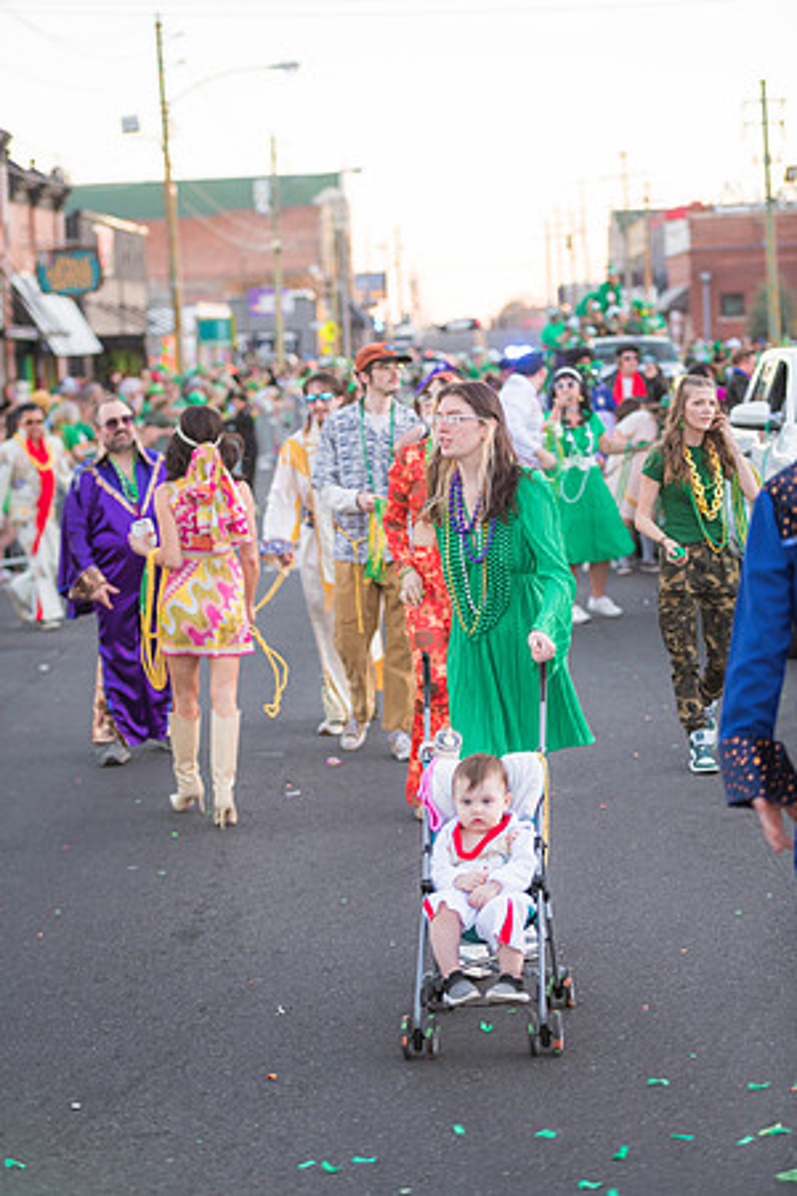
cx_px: 398
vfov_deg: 24.8
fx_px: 2723
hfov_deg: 16.7
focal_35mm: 82
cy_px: 598
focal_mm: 82
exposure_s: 1/160
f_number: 2.8
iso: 400
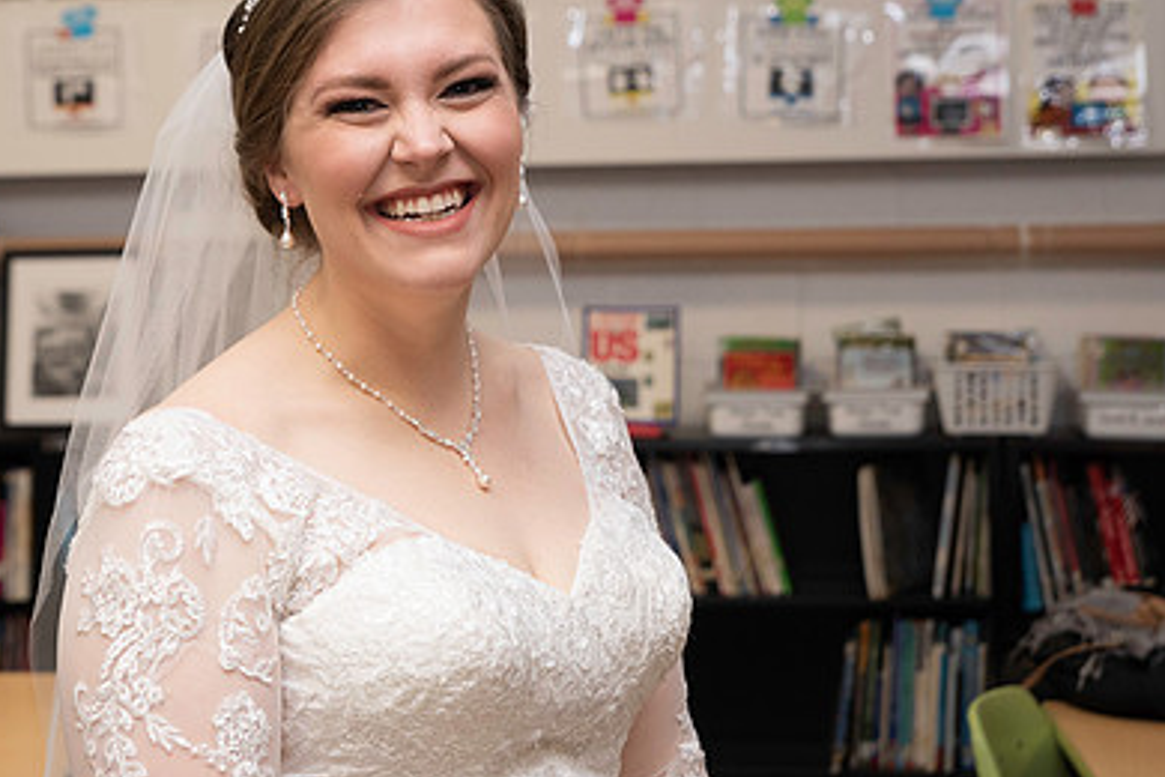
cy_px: 269
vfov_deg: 15.9
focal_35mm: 86
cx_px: 442
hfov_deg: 23.6
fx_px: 2783
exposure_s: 1/200
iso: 640
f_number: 4.5
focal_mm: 50
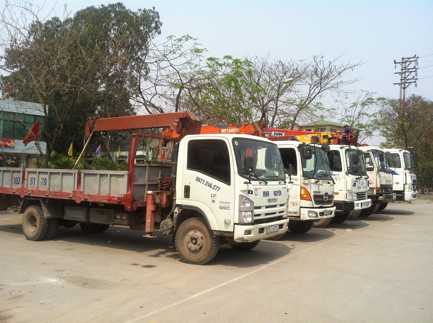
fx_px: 437
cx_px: 216
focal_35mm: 35
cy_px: 162
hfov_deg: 52.7
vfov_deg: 40.6
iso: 80
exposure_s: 1/1588
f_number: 2.8
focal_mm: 3.85
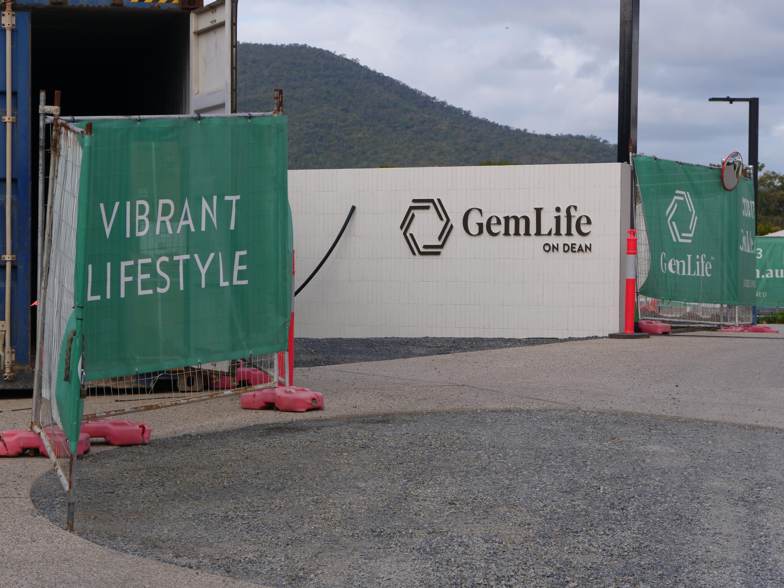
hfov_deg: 17.9
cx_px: 392
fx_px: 2491
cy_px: 294
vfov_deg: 13.5
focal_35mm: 110
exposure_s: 1/400
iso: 200
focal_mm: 55
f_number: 7.1
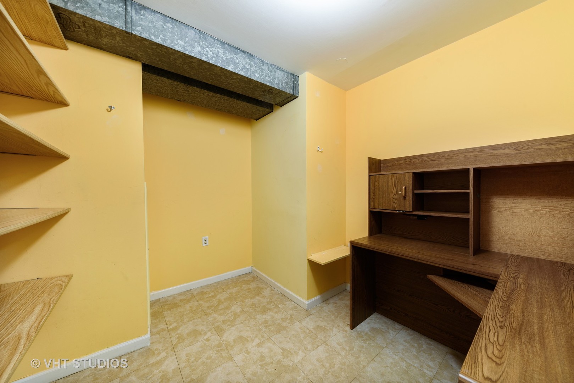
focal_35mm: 12
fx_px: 191
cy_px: 192
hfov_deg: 112.6
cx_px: 287
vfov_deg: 90.0
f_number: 9
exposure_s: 3
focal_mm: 12
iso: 100
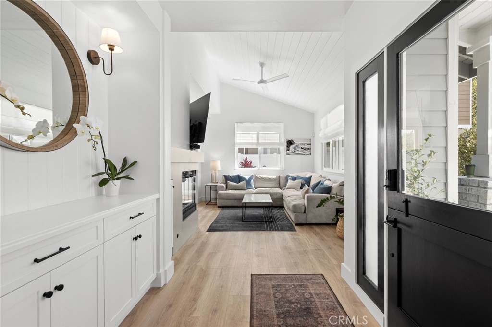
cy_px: 164
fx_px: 219
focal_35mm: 16
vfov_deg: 73.7
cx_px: 246
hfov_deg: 96.8
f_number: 8
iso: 200
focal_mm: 16
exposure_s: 1/30
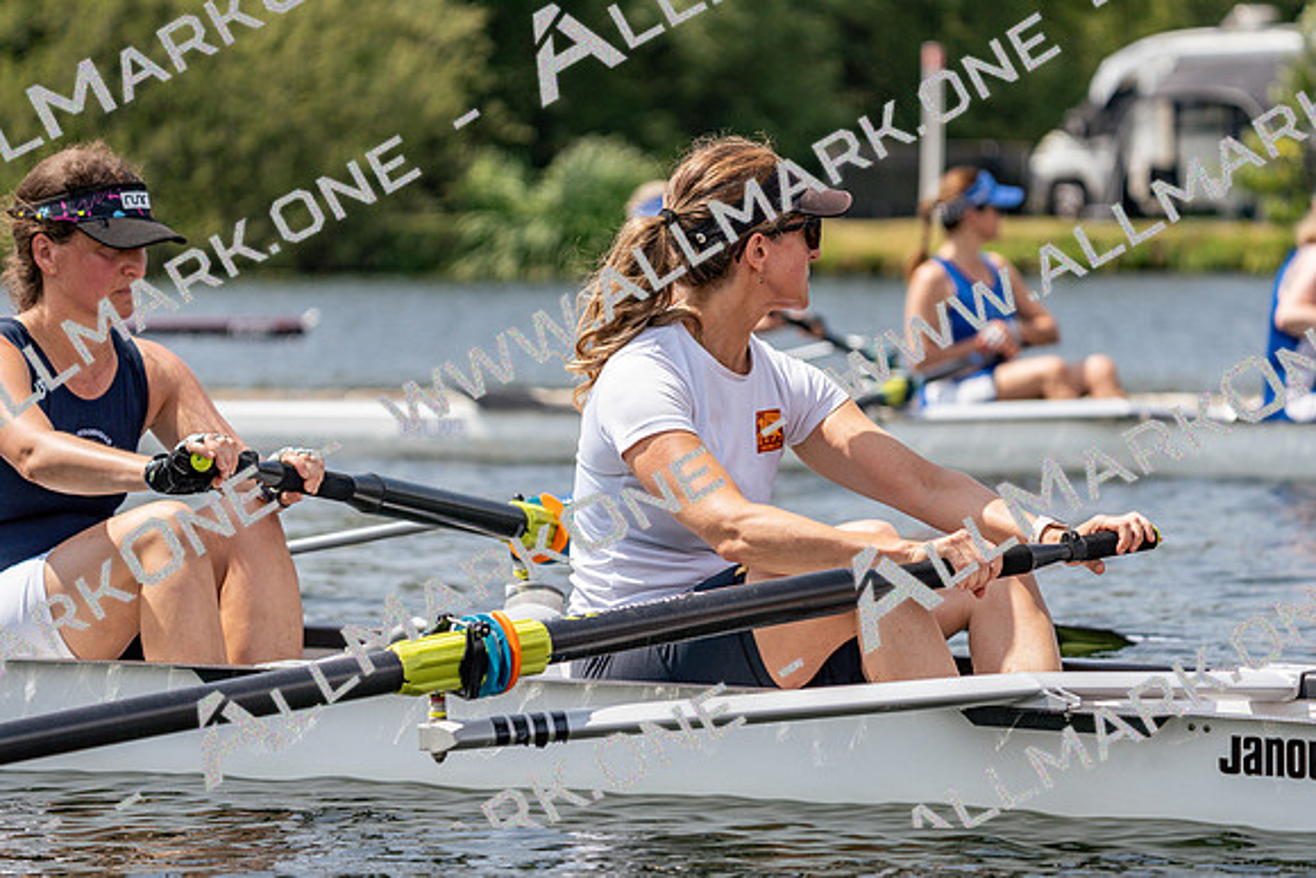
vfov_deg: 6.9
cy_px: 439
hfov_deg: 10.3
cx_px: 658
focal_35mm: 200
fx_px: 7312
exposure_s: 1/1600
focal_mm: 200
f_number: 5.6
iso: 200
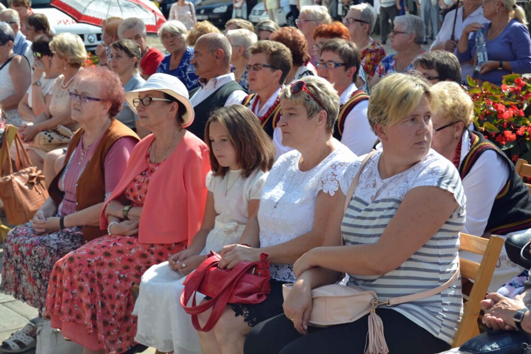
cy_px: 177
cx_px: 266
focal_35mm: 82
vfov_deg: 16.6
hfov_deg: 24.6
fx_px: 1217
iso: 100
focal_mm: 55
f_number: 7.1
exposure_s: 1/200
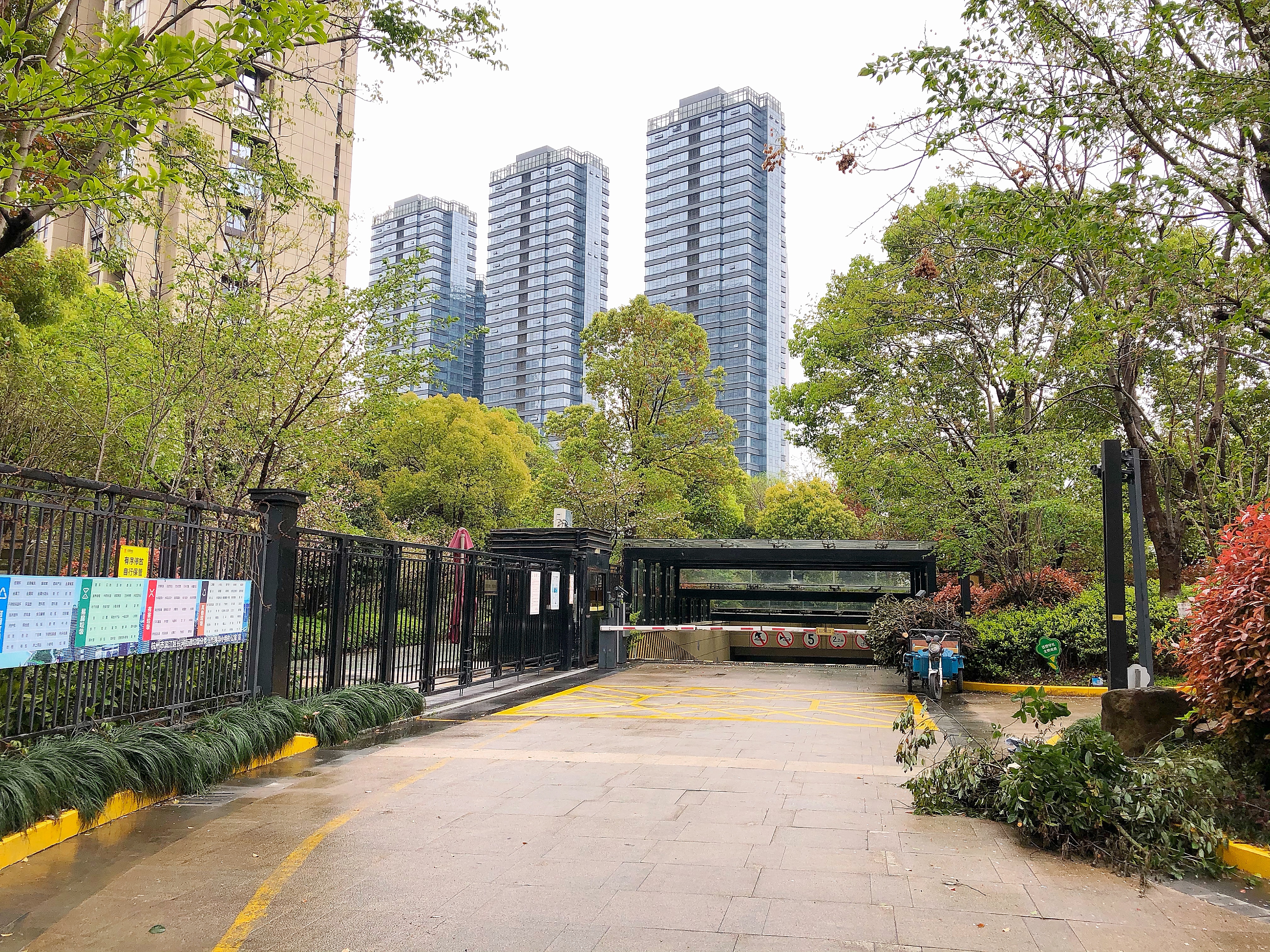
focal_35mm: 28
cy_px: 476
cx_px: 635
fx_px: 1027
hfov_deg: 63.4
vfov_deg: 49.7
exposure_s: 1/197
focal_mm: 3.99
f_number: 1.8
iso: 20
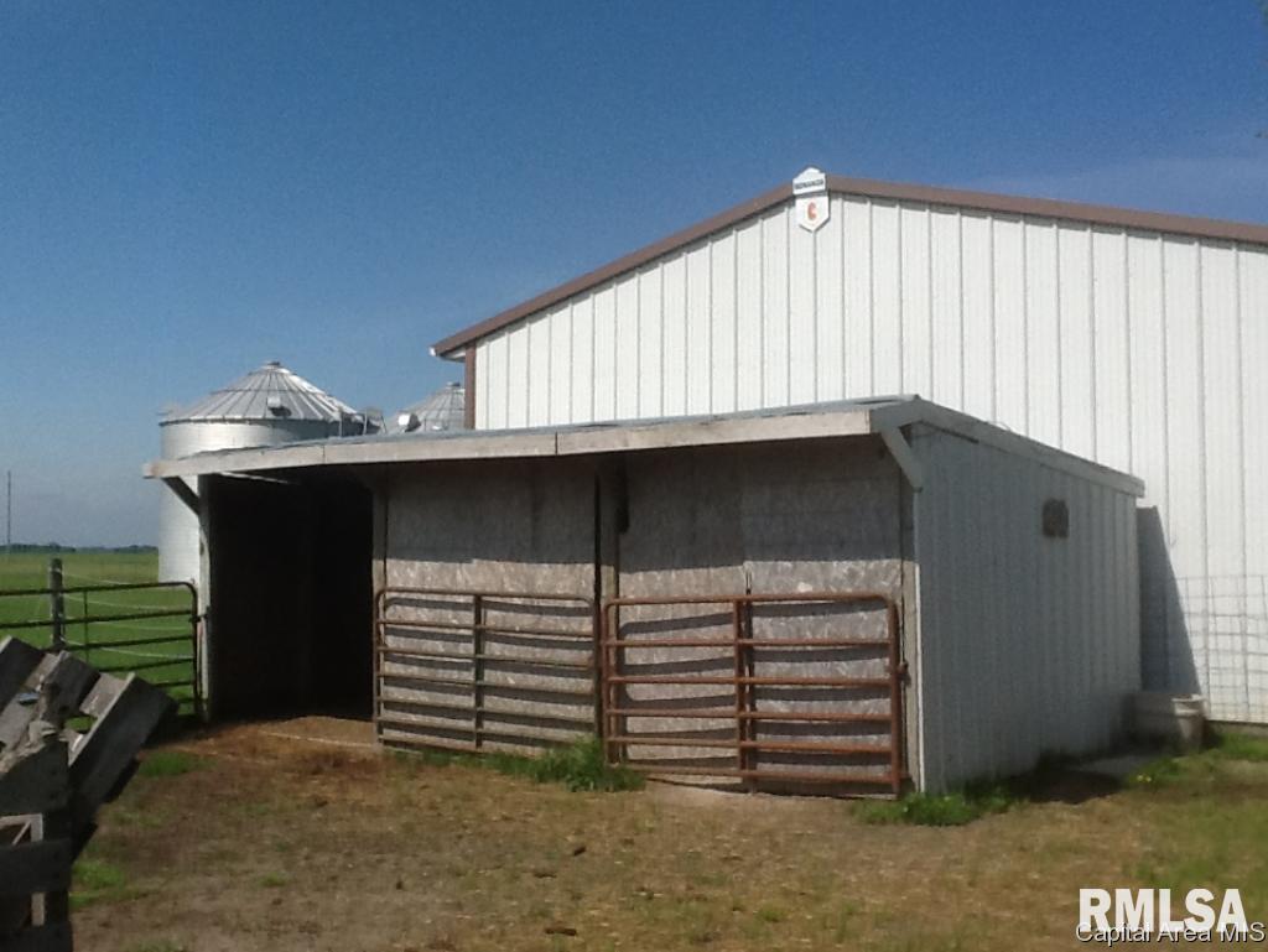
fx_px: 1612
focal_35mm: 44
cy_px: 476
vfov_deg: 32.9
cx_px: 634
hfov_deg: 42.9
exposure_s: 1/2976
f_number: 2.4
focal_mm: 2.03
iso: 40
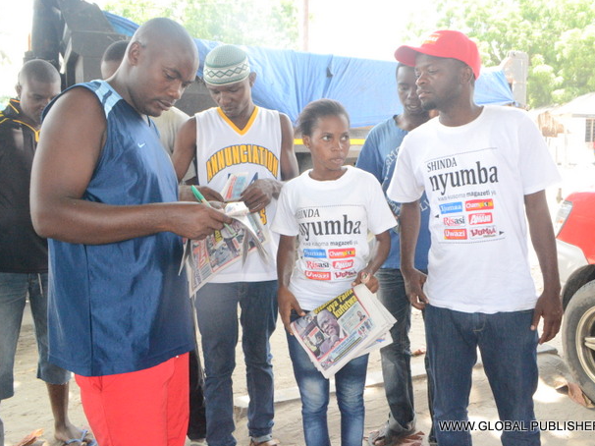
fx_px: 515
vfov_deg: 46.8
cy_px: 219
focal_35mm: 30
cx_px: 325
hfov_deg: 59.9
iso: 3200
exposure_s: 1/200
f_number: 13
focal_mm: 18
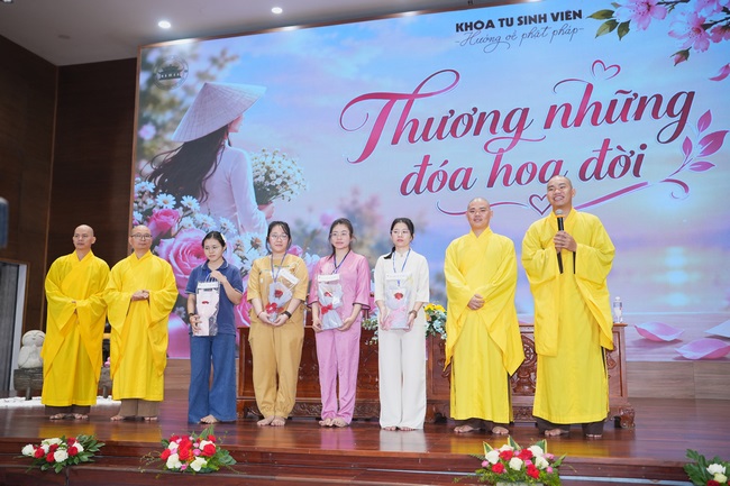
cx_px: 365
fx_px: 709
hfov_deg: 54.4
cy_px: 243
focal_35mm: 35
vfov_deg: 37.8
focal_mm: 35
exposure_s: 1/200
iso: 2000
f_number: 2.8
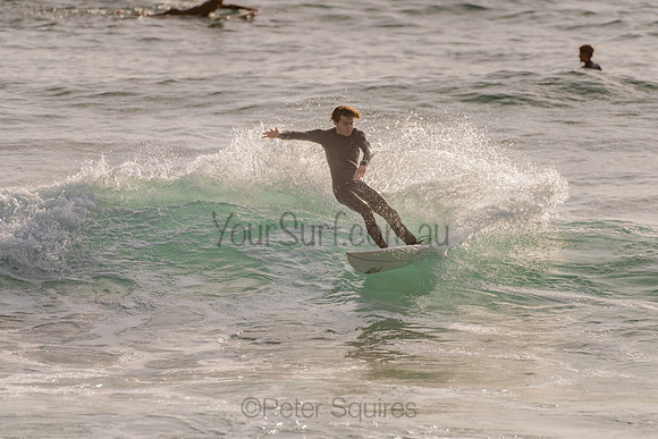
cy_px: 213
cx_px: 321
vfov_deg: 2.2
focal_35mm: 613
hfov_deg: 3.4
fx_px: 11204
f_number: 5.6
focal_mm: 500
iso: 100
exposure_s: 1/2000
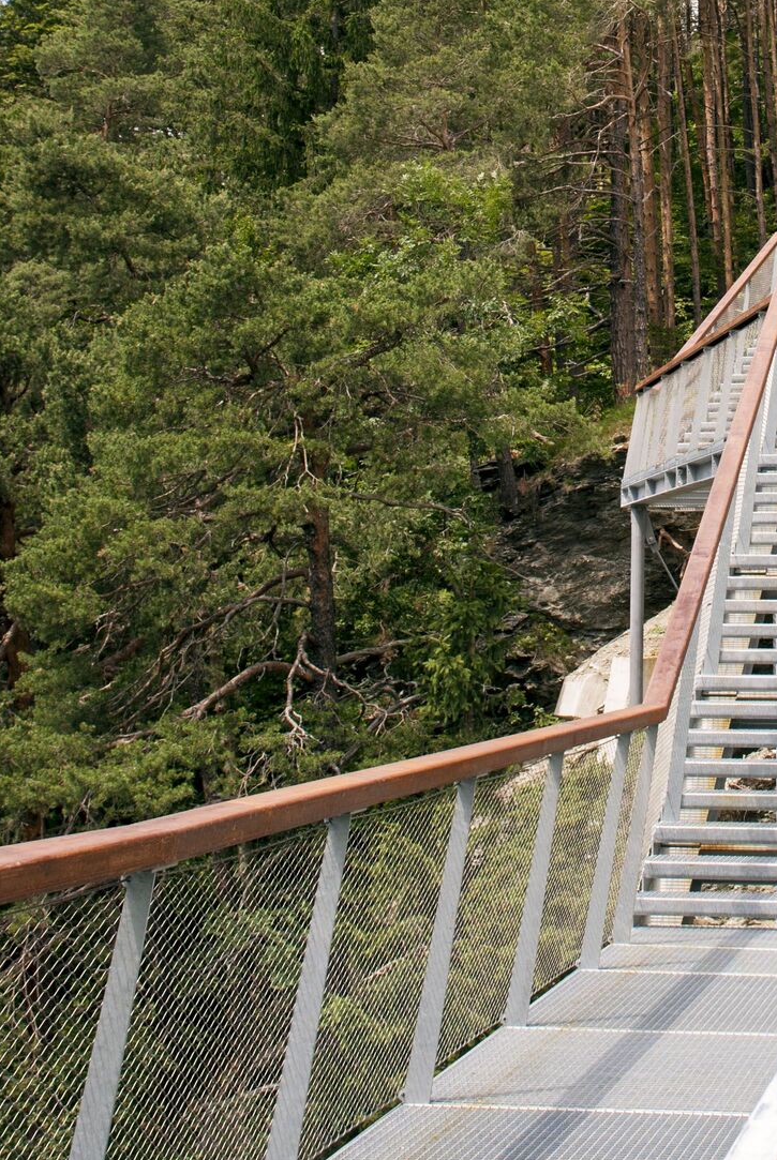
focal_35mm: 72
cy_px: 178
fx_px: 2324
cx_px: 715
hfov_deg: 18.6
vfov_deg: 27.3
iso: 200
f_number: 7.1
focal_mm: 26
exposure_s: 1/200
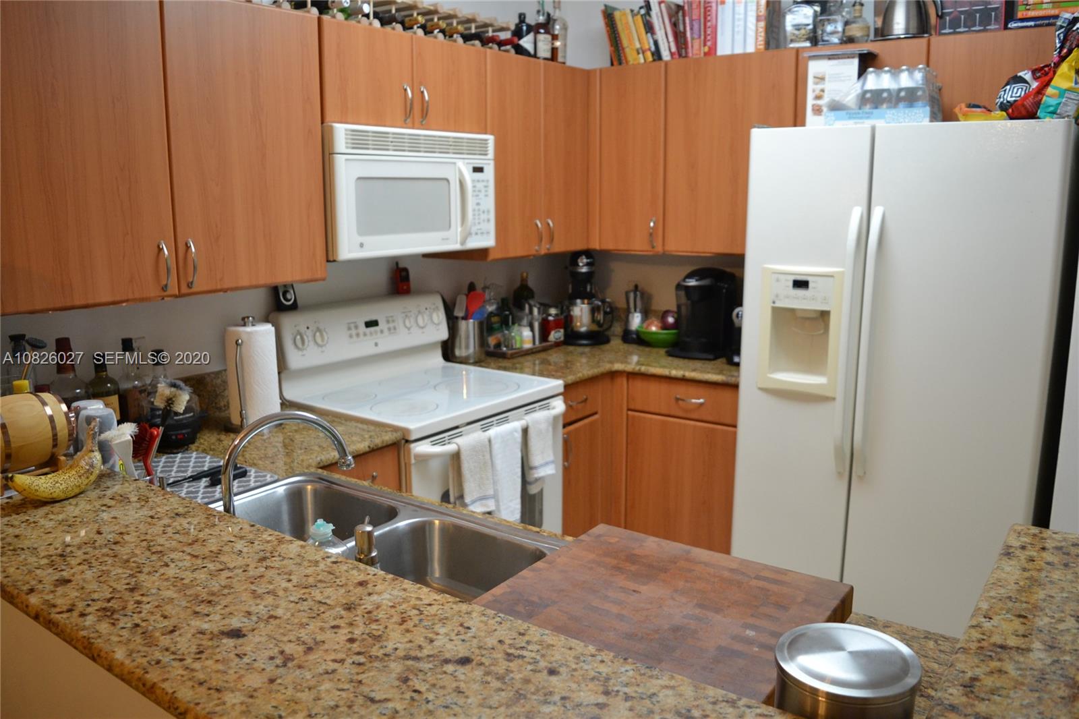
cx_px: 540
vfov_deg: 47.9
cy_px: 360
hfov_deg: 67.4
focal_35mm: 27
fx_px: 809
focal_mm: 18
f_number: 3.5
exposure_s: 1/60
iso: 720
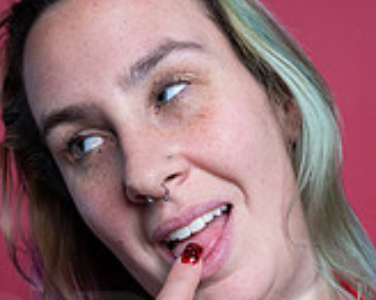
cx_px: 273
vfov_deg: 16.4
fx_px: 1001
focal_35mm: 90
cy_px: 353
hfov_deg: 21.1
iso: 250
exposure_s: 1/160
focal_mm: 35
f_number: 11
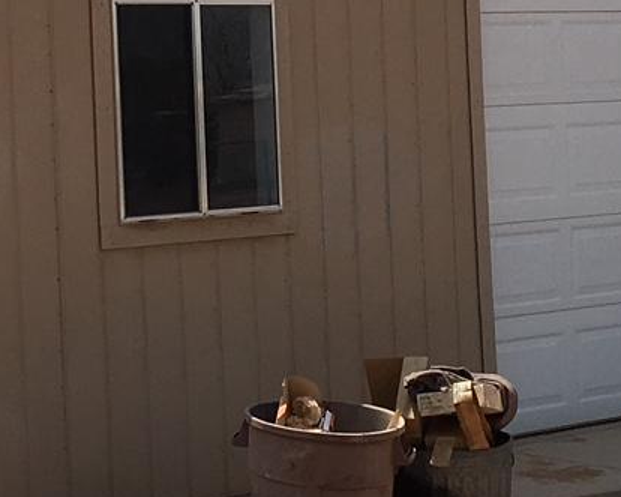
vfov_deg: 11.2
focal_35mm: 138
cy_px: 113
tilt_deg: +0.2
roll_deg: +0.7
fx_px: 2536
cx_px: 138
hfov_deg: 13.9
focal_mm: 4.15
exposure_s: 1/2564
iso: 25
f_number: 2.2
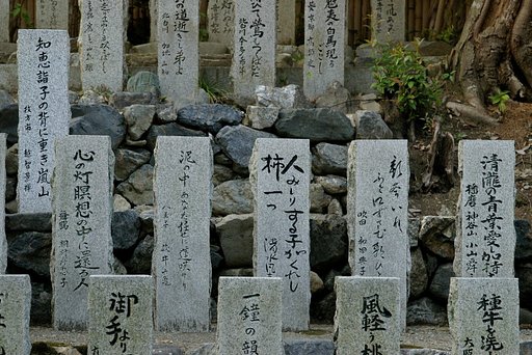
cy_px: 178
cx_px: 266
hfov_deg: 18.2
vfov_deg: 12.2
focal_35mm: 112
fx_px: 1663
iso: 800
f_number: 5.6
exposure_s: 1/320
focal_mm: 75
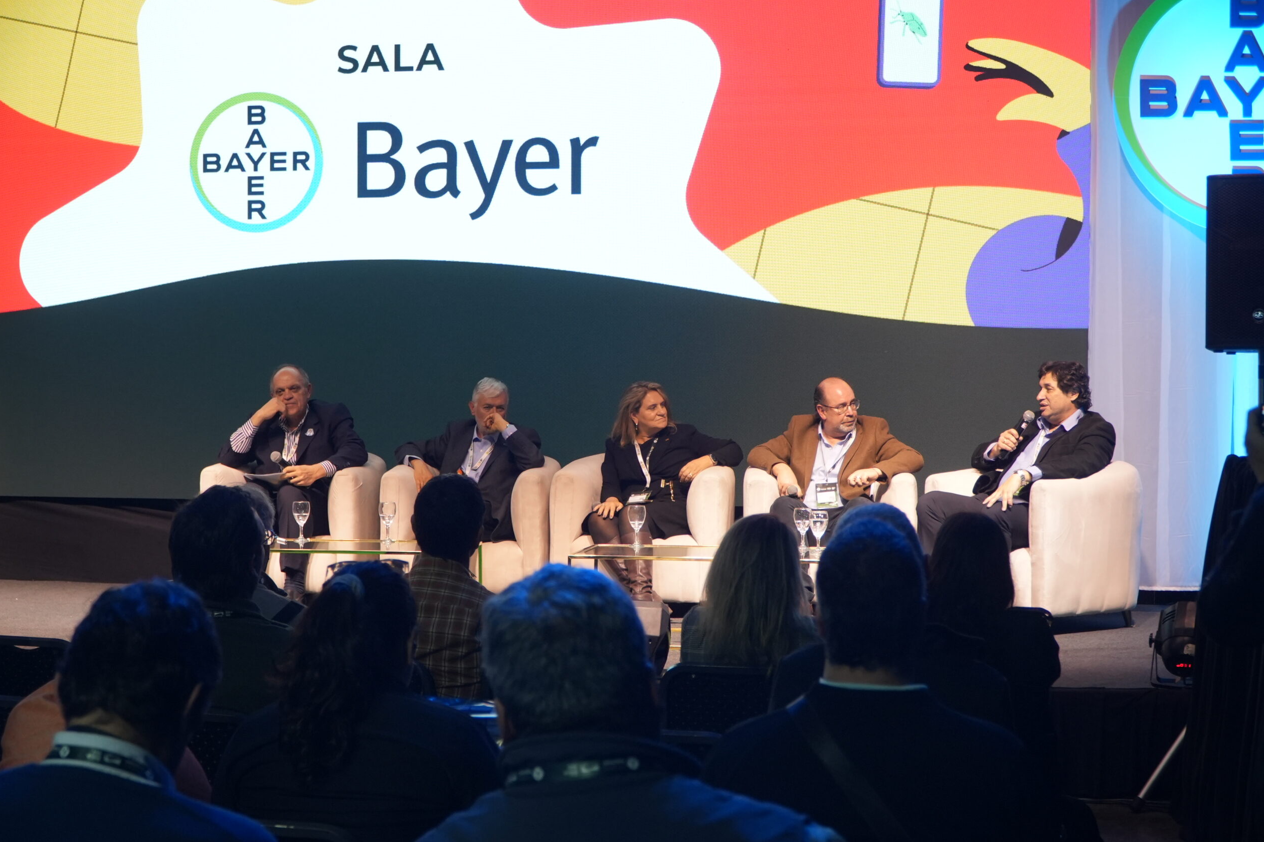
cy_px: 427
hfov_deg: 36.2
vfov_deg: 24.6
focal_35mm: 55
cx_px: 625
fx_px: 1931
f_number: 4
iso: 1250
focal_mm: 36
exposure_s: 1/125
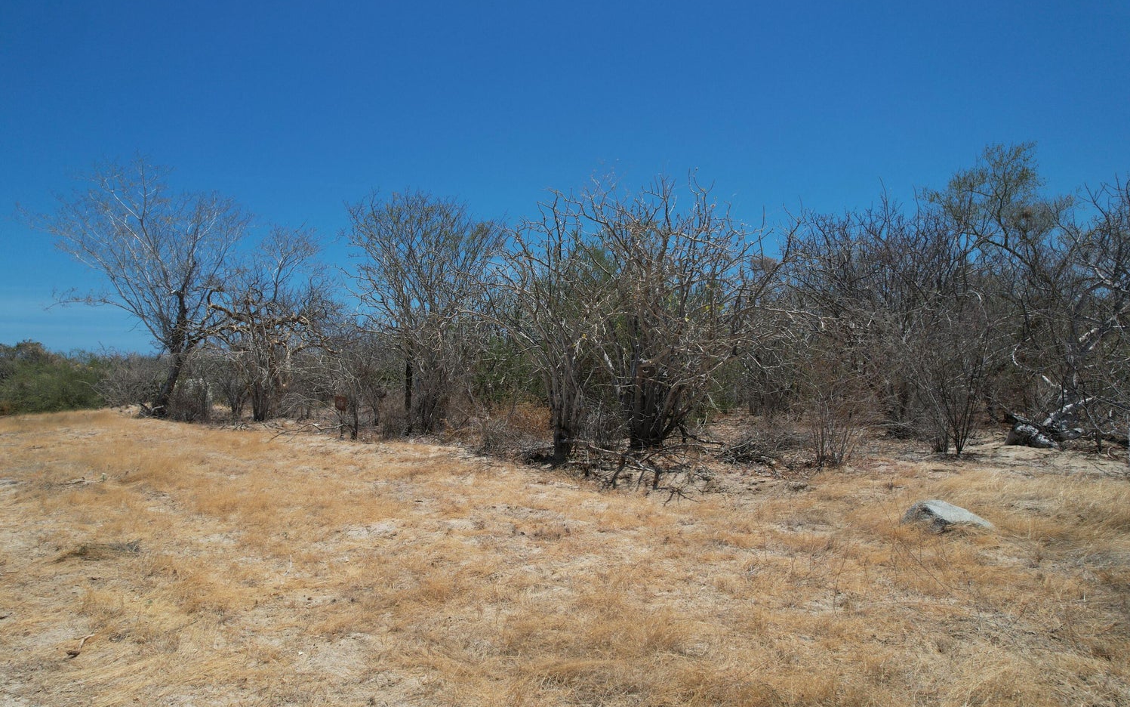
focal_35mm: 23
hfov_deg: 77.1
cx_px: 556
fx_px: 708
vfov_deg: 53.0
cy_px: 358
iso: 100
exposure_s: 1/3000
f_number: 2.8
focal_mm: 8.38
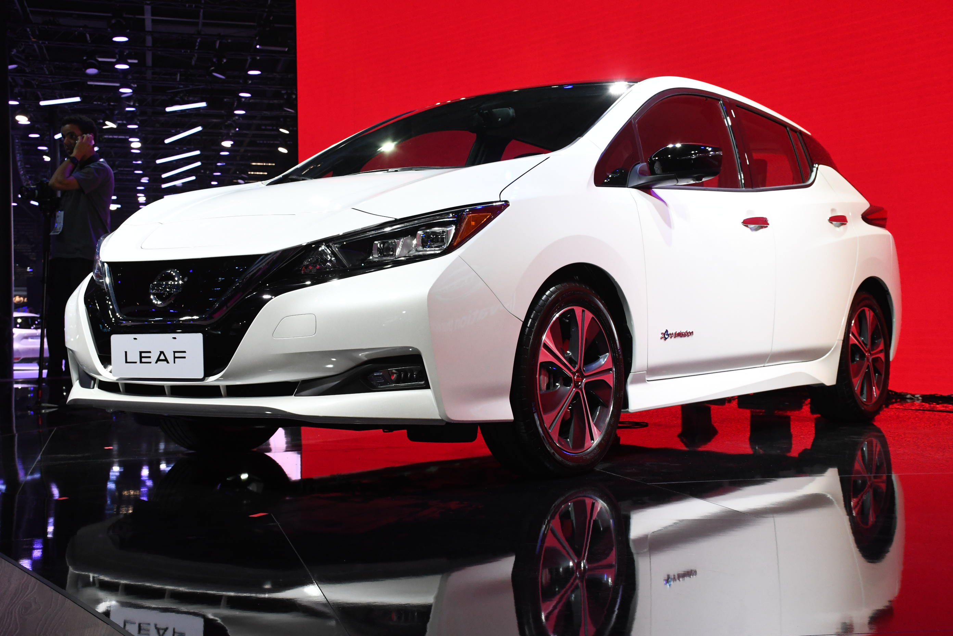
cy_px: 318
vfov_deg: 28.1
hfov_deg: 41.1
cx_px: 476
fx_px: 1271
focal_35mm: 48
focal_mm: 32
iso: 2000
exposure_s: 1/160
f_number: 9
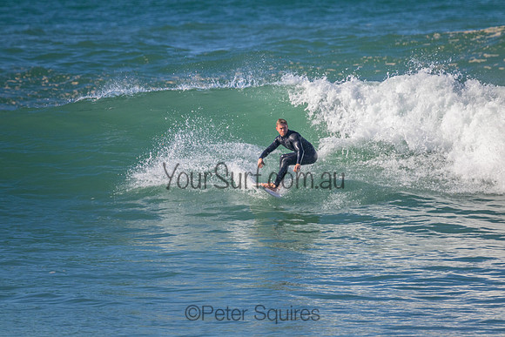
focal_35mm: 800
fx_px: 11224
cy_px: 168
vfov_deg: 1.7
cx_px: 252
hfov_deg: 2.6
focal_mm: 800
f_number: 11
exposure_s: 1/2000
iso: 1250
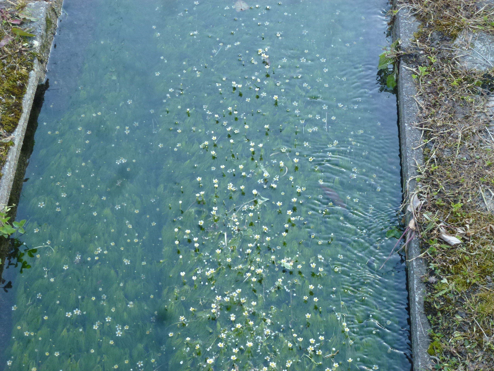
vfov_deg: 22.6
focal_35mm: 65
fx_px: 928
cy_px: 186
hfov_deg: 29.8
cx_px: 247
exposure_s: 1/80
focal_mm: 11.7
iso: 200
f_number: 4.6
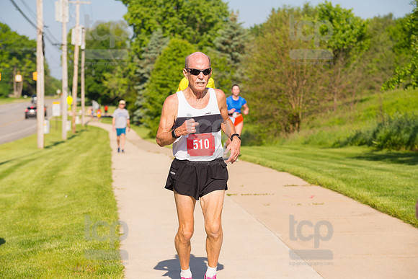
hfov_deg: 19.5
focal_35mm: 105
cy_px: 140
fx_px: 1219
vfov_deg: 13.0
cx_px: 209
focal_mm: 105
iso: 400
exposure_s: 1/2000
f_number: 5.6
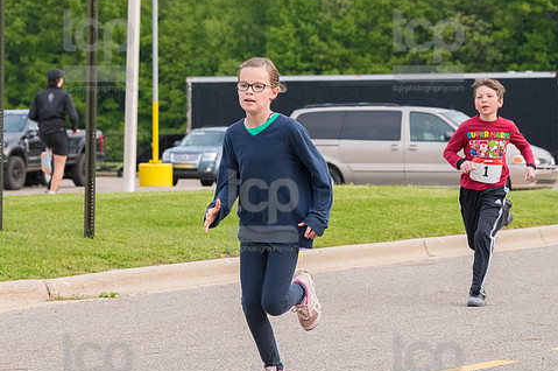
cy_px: 211
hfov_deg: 10.3
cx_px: 263
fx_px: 3096
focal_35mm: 200
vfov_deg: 6.8
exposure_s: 1/1250
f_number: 7.1
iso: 3200
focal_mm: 110
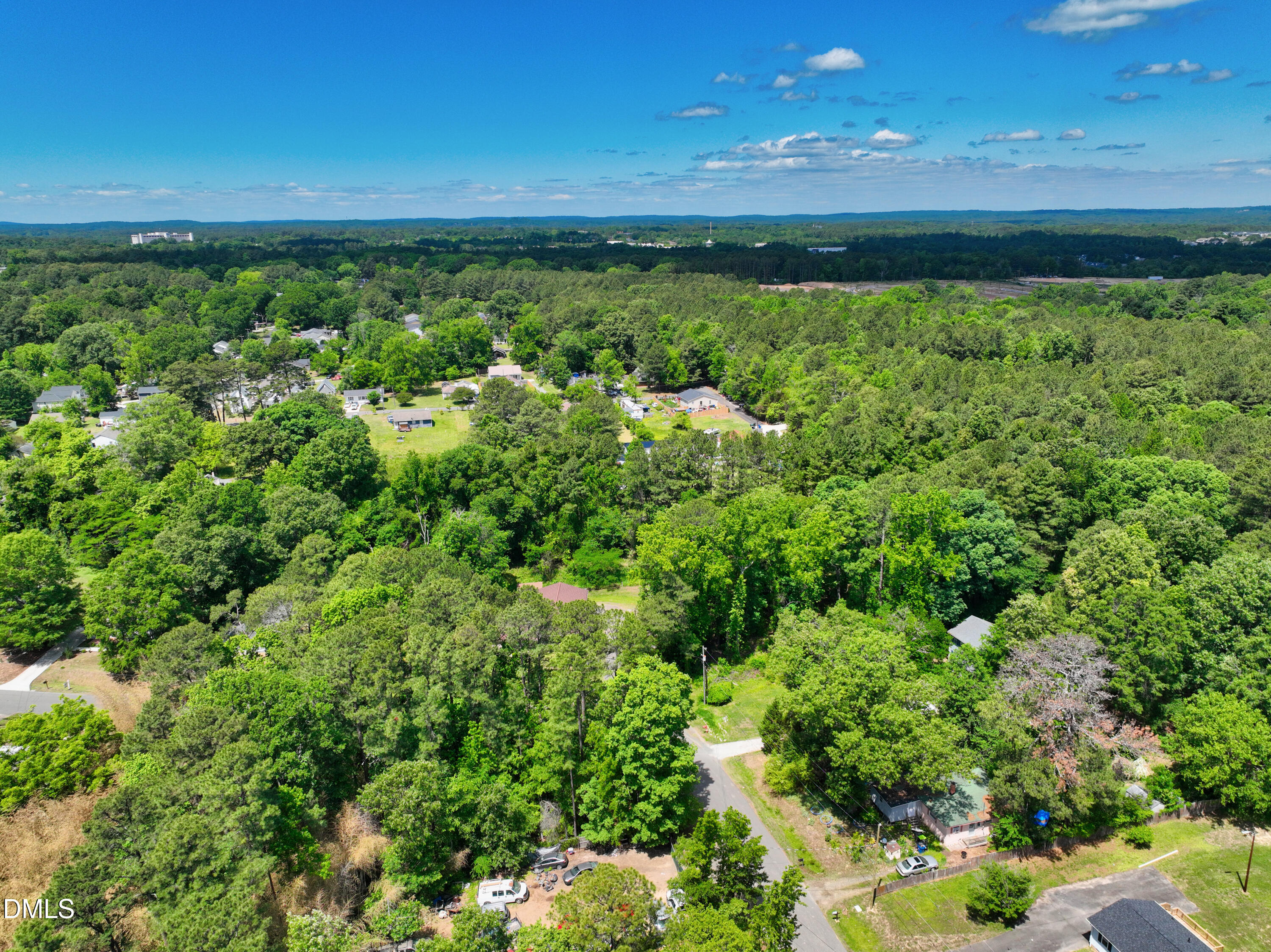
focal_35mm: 24
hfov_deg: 71.6
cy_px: 476
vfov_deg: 56.8
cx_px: 636
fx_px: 881
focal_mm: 12.3
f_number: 2.8
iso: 100
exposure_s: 1/1600
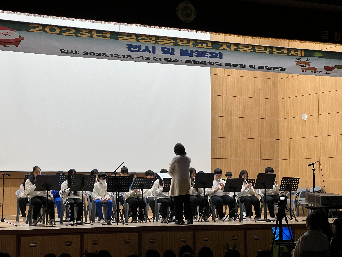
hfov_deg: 25.3
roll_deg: -0.1
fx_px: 761
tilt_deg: +4.7
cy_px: 128
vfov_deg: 19.1
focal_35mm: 77
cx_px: 171
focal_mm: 9
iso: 250
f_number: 2.8
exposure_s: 1/60
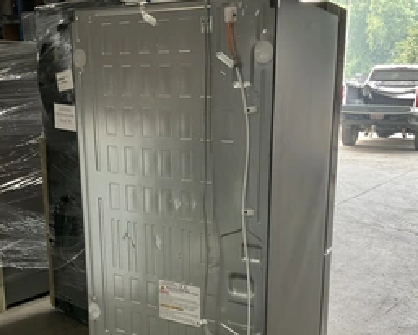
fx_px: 545
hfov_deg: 42.0
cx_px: 215
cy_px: 234
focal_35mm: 44
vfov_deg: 33.8
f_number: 1.8
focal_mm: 3
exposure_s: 1/122
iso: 50
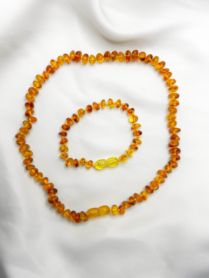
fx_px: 386
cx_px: 104
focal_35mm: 48
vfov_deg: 39.7
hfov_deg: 30.3
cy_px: 139
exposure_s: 1/100
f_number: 1.78
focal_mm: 6.76
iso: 80
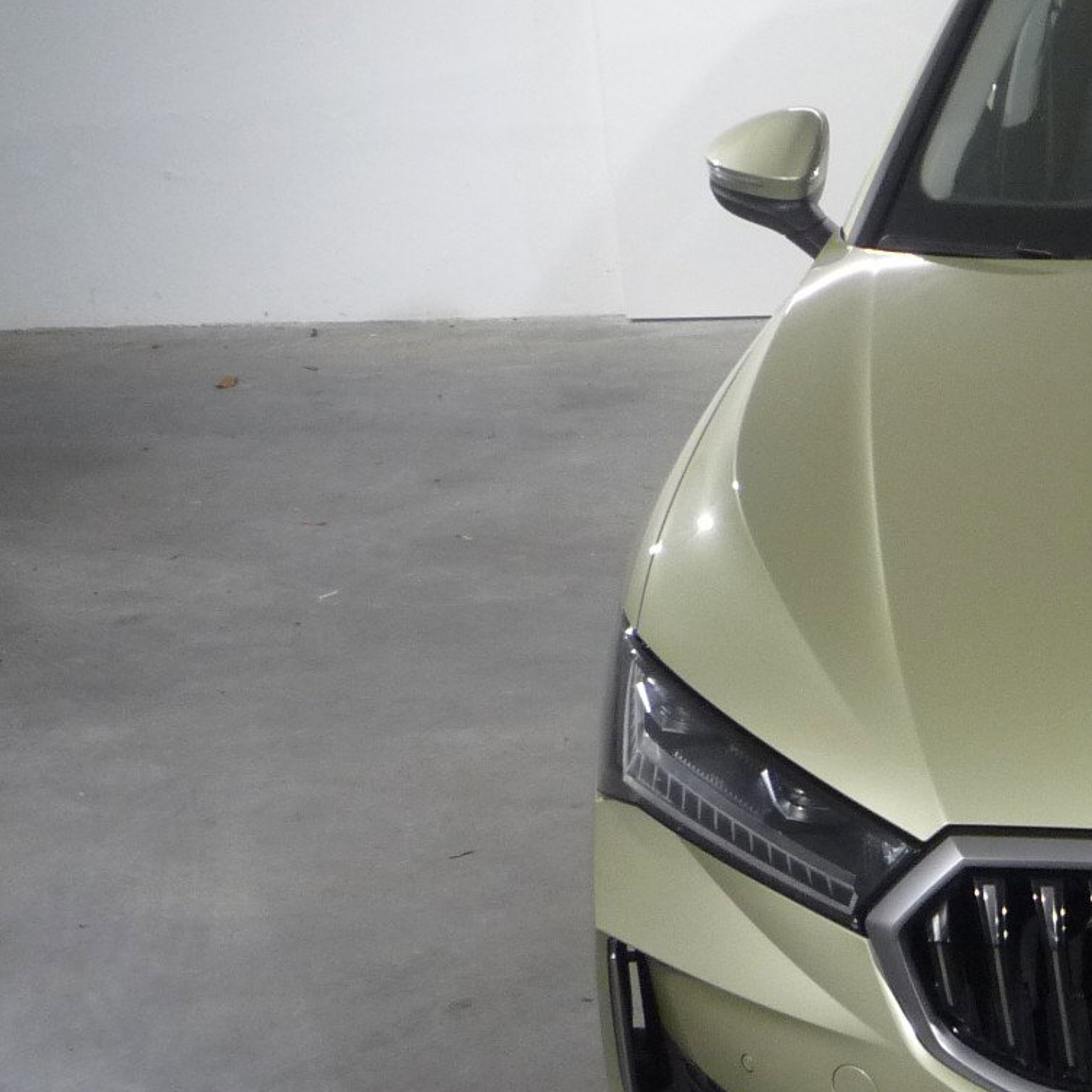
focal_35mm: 72
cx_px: 1385
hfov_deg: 21.8
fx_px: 2570
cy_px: 549
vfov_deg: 24.0
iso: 200
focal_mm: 5.2
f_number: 3.3
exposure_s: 1/30
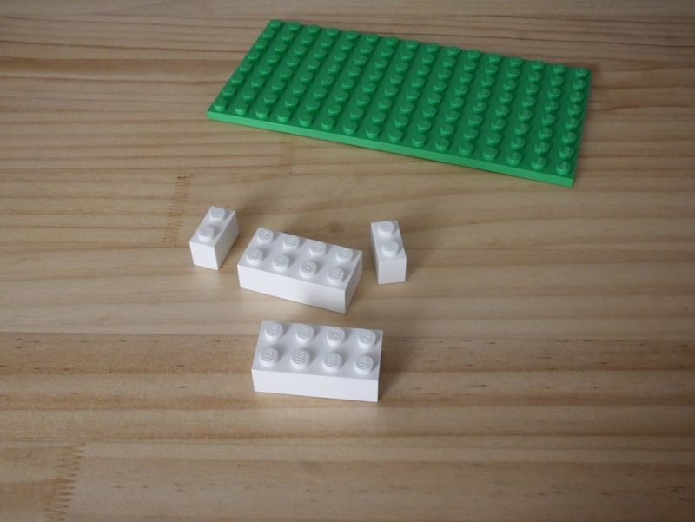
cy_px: 261
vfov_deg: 36.0
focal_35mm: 40
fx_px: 804
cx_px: 348
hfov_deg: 46.8
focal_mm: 20
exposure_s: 1/60
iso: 3200
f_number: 14
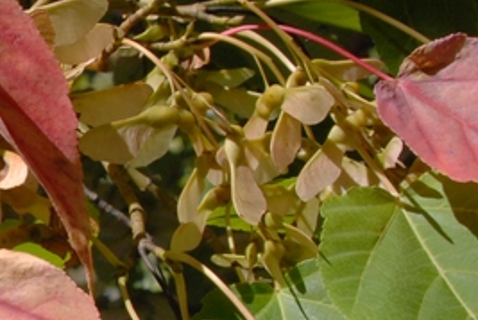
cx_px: -267
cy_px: 251
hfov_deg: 12.1
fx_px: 2141
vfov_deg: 8.5
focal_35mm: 161
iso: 400
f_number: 10
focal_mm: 28
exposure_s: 1/350
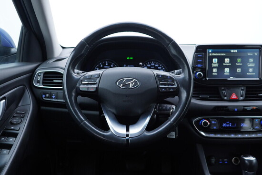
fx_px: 262
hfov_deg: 53.1
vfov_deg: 36.9
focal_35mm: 36
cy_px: 88
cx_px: 131
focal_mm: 24
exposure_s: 1/40
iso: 160
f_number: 2.8
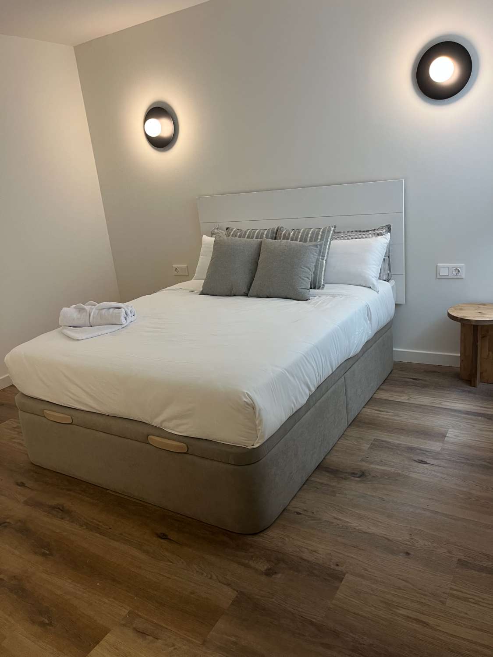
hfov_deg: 53.1
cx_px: 246
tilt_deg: -17.4
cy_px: 328
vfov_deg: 67.3
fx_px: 494
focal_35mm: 26
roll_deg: +7.0
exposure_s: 1/50
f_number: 1.6
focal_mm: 5.1
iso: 125
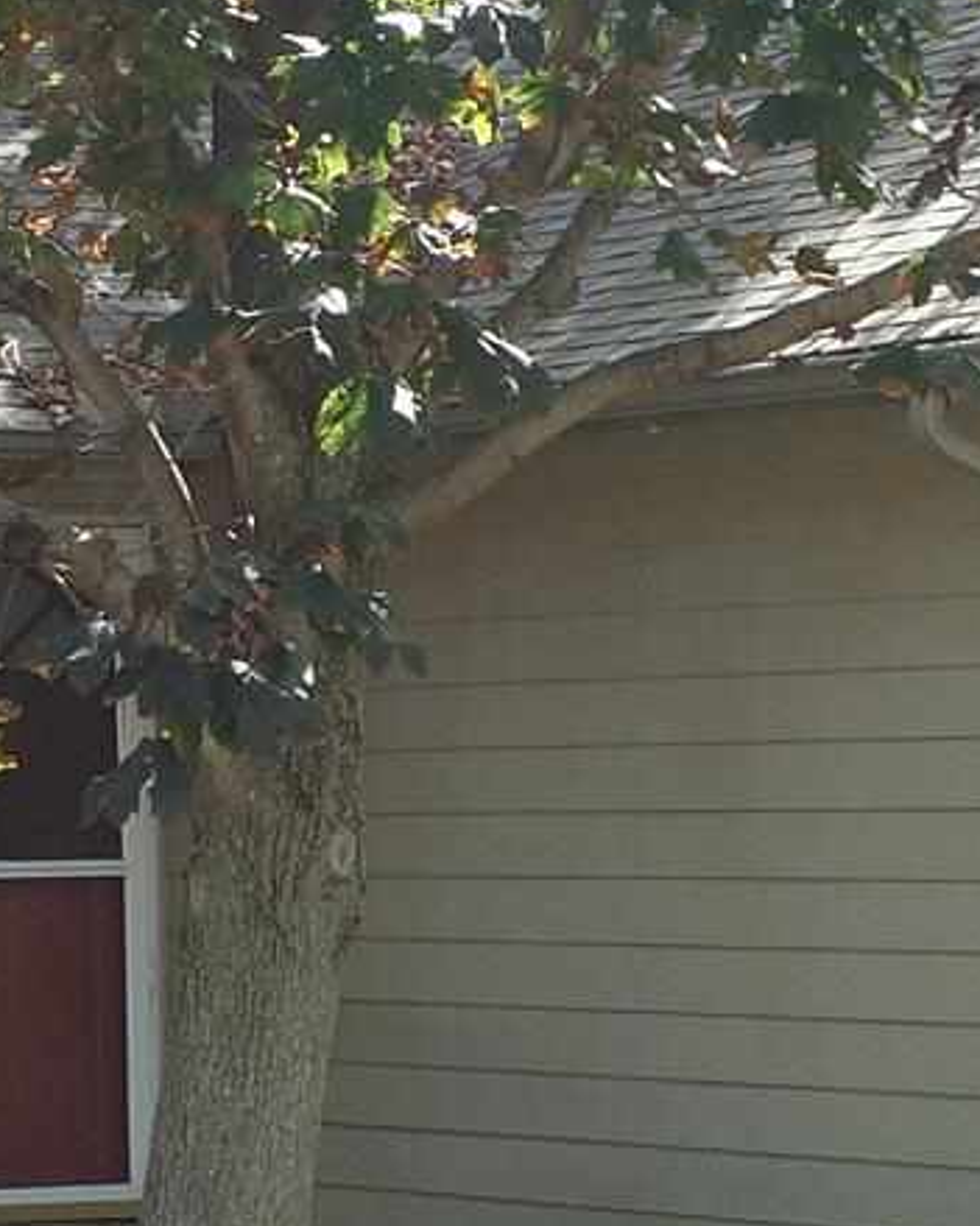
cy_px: 723
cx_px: -215
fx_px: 7217
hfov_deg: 7.7
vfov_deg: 9.7
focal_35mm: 199
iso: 125
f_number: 4.5
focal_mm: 12.48
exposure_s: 1/100
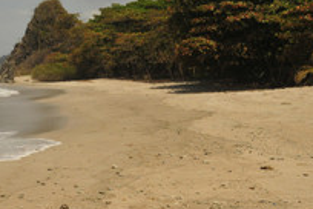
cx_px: 37
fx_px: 748
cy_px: 39
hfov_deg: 23.1
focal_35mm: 86
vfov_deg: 15.8
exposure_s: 1/4000
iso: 400
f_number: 6.3
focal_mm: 26
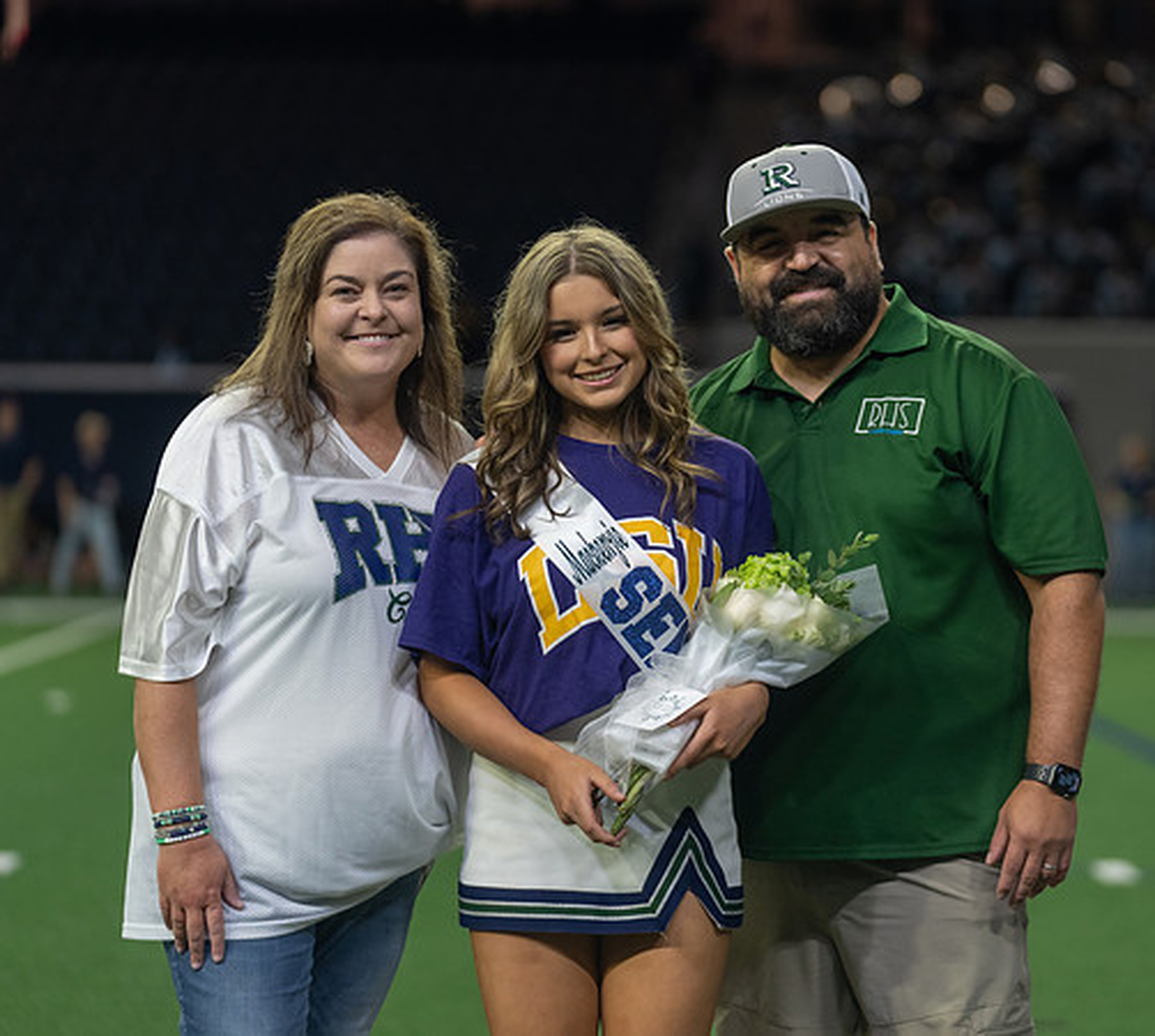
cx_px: 655
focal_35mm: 157
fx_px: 5637
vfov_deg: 10.5
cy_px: 516
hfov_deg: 11.7
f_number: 2.8
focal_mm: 127
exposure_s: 1/320
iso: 1000
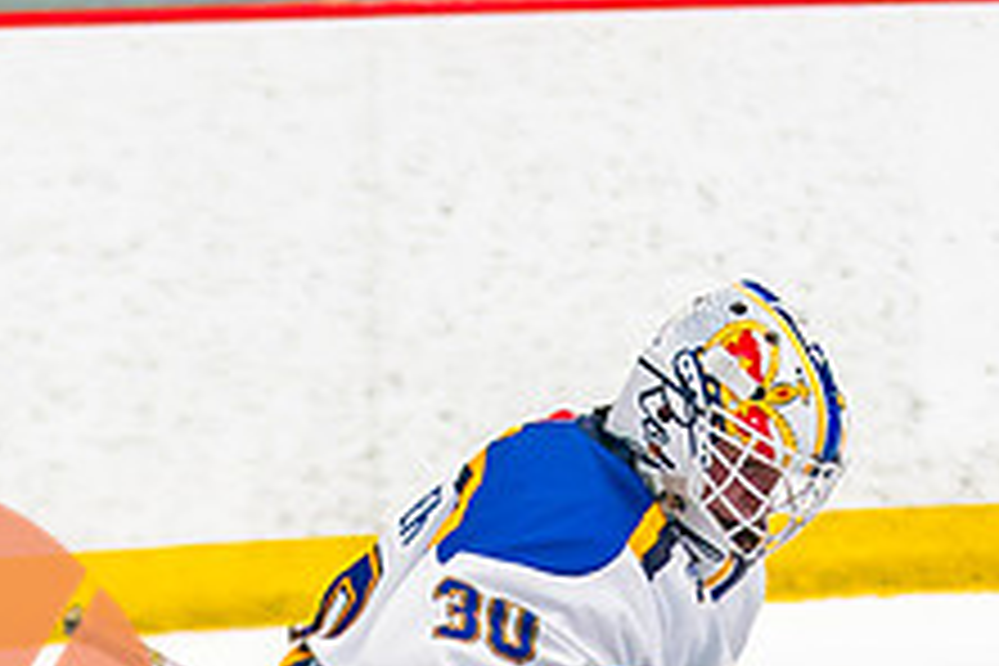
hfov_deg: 3.5
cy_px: 875
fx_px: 16316
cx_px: 516
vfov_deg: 2.3
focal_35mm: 588
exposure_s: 1/640
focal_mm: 100
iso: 400
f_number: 2.8
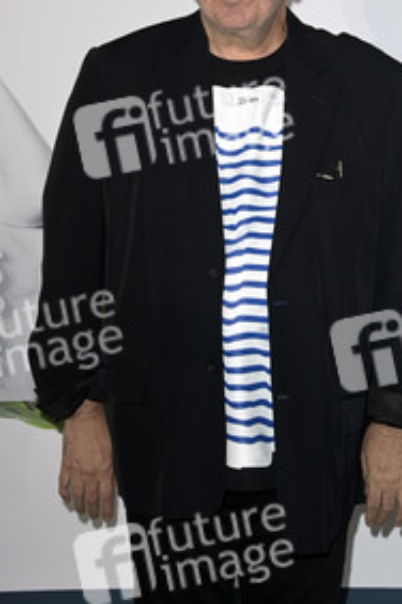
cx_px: 246
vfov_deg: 21.2
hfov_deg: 14.2
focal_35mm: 96
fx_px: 1612
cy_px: 235
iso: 640
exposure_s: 1/250
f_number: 5.6
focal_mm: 68
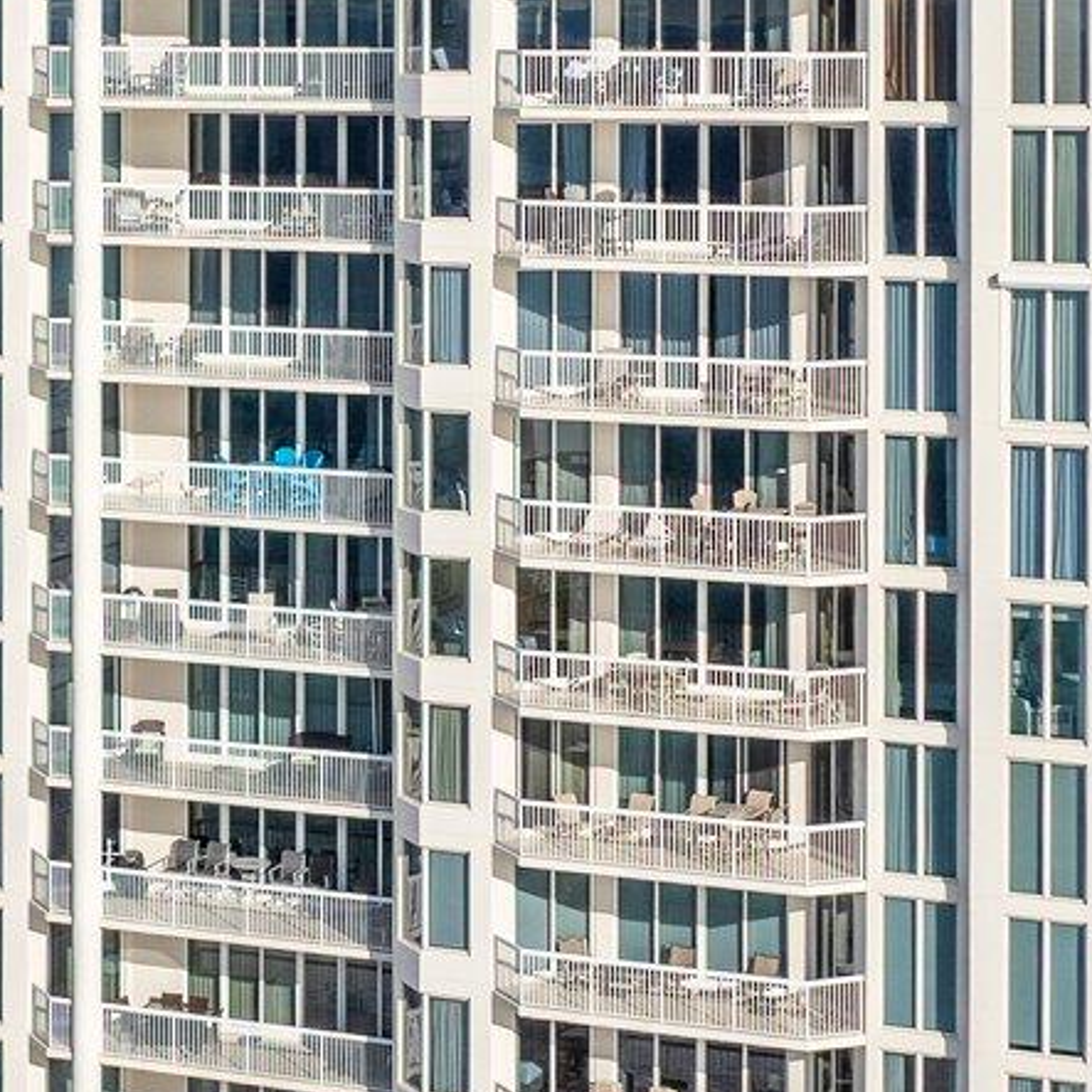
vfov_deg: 17.7
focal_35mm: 98
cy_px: 682
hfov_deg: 17.5
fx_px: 3498
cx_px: 150
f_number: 2.8
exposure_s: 1/3200
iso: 100
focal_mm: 12.29
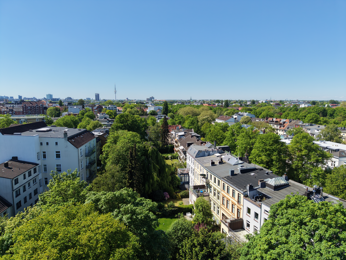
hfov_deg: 71.6
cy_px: 130
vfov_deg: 56.8
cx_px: 173
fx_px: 240
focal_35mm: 24
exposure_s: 1/5000
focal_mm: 8.67
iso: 270
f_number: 1.8
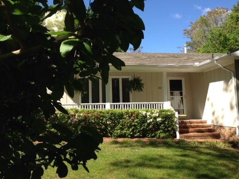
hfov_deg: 55.4
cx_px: 120
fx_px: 228
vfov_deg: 42.9
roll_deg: +0.7
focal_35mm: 33
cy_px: 90
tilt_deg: +6.2
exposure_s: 1/786
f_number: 2.4
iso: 50
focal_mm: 4.12
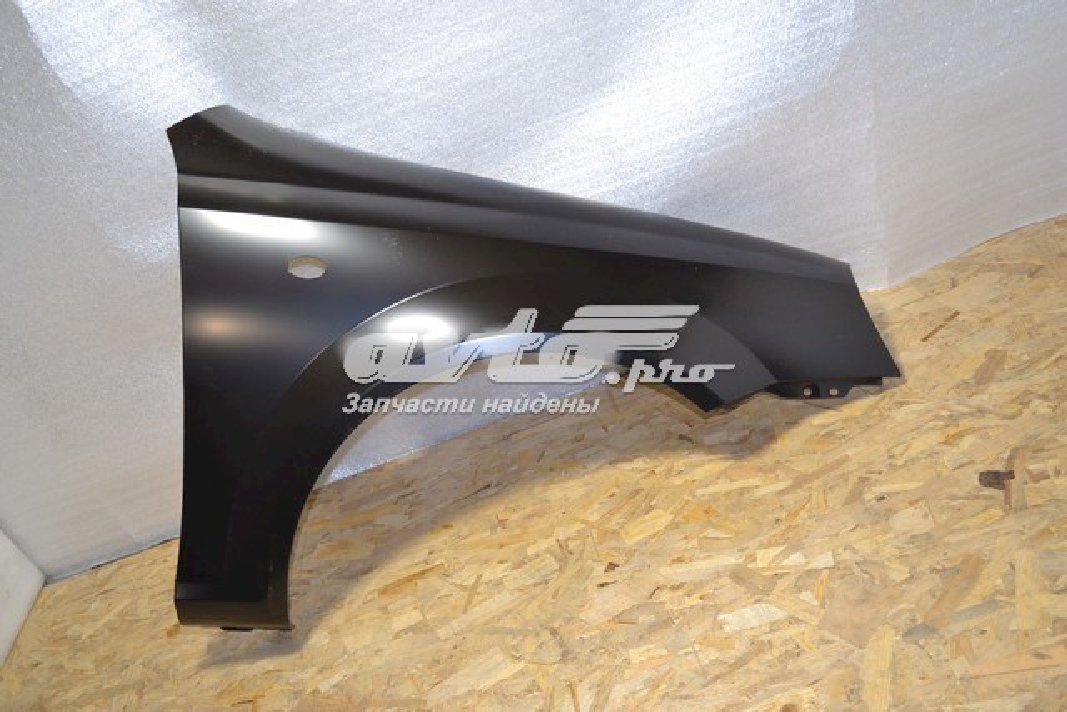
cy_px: 356
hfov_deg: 57.2
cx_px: 534
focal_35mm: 33
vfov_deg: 40.0
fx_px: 978
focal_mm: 22
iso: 800
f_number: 4
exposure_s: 1/30
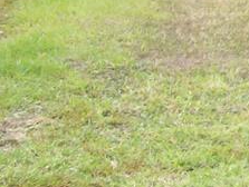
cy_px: -100
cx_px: 498
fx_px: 1189
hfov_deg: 10.9
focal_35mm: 165
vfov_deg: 8.8
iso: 80
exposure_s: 1/242
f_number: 2.7
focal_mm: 6
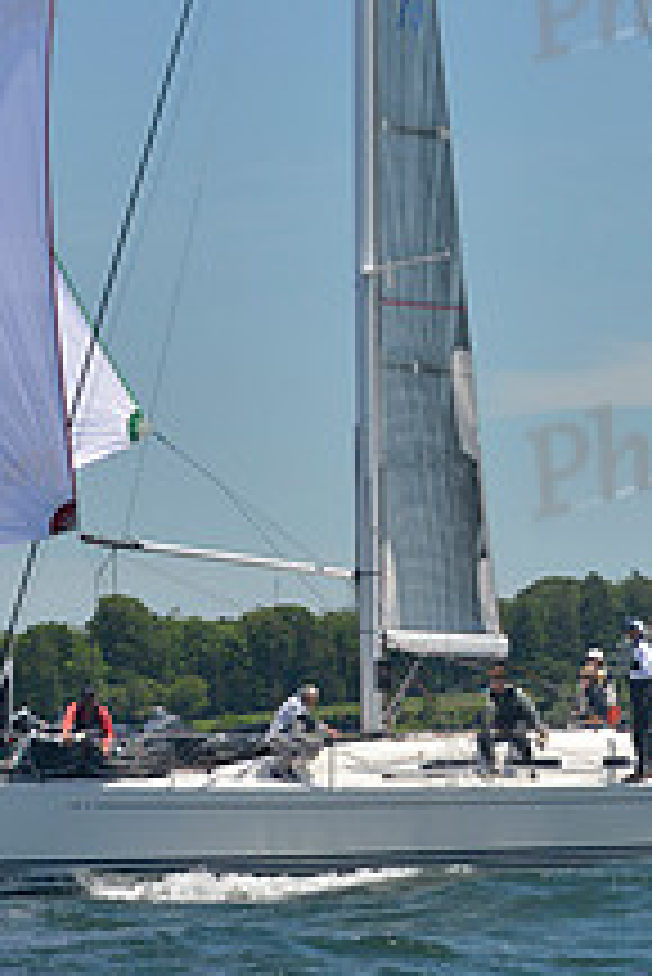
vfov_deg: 8.5
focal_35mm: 240
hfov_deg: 5.7
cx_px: 295
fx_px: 6509
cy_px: -225
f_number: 10
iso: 280
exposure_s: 1/1250
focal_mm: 90
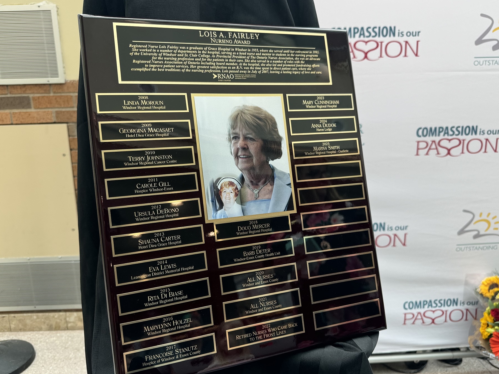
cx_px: 253
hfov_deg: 65.3
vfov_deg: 51.3
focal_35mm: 27
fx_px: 389
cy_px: 196
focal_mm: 6.76
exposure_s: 1/200
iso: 64
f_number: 1.78
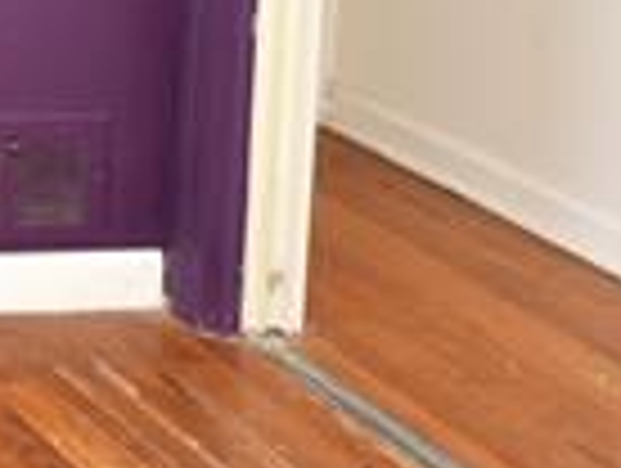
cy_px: -428
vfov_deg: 12.4
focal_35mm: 107
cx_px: -918
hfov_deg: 13.2
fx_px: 1923
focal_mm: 10
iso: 250
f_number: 4.5
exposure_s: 1/8
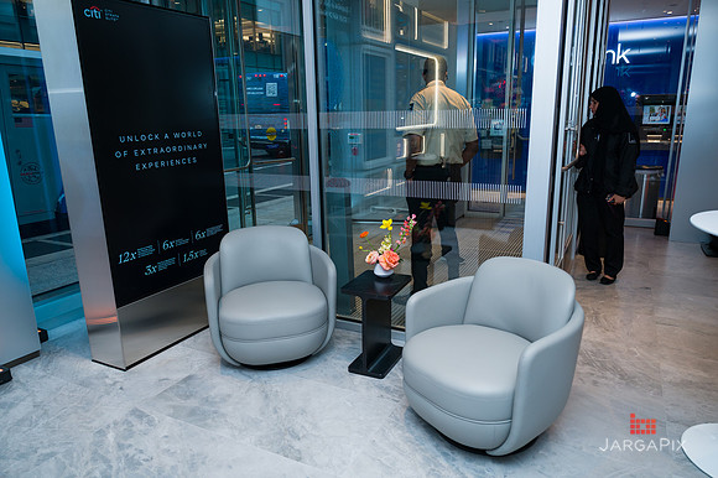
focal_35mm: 25
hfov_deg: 71.2
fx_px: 502
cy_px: 241
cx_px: 359
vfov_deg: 50.9
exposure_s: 1/160
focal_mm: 24
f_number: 3.2
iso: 400
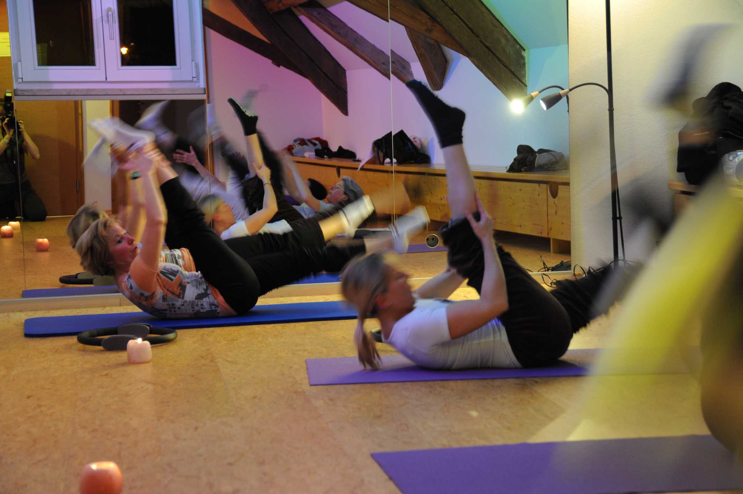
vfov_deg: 16.6
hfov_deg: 24.8
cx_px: 372
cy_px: 247
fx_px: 1691
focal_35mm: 82
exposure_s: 1/8
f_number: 5.3
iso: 1600
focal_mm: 82
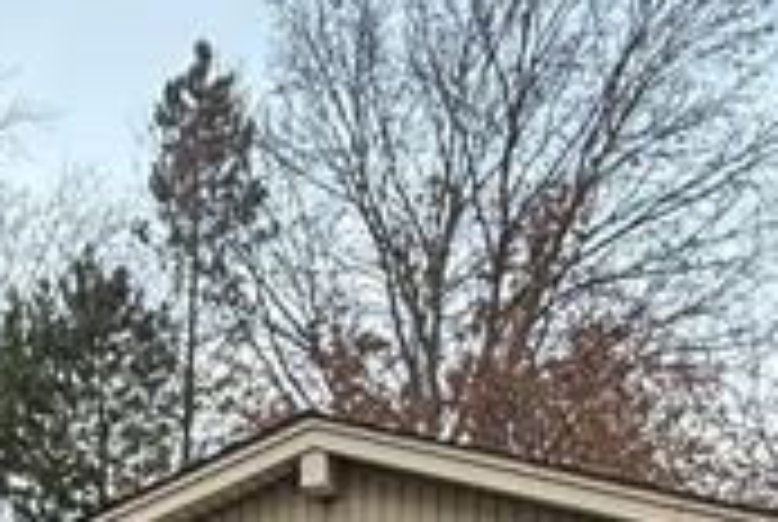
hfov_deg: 22.3
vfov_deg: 13.7
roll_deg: -1.1
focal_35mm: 86
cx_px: -67
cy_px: 1026
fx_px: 1862
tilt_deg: -1.6
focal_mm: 2.22
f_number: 2.2
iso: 50
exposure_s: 1/413
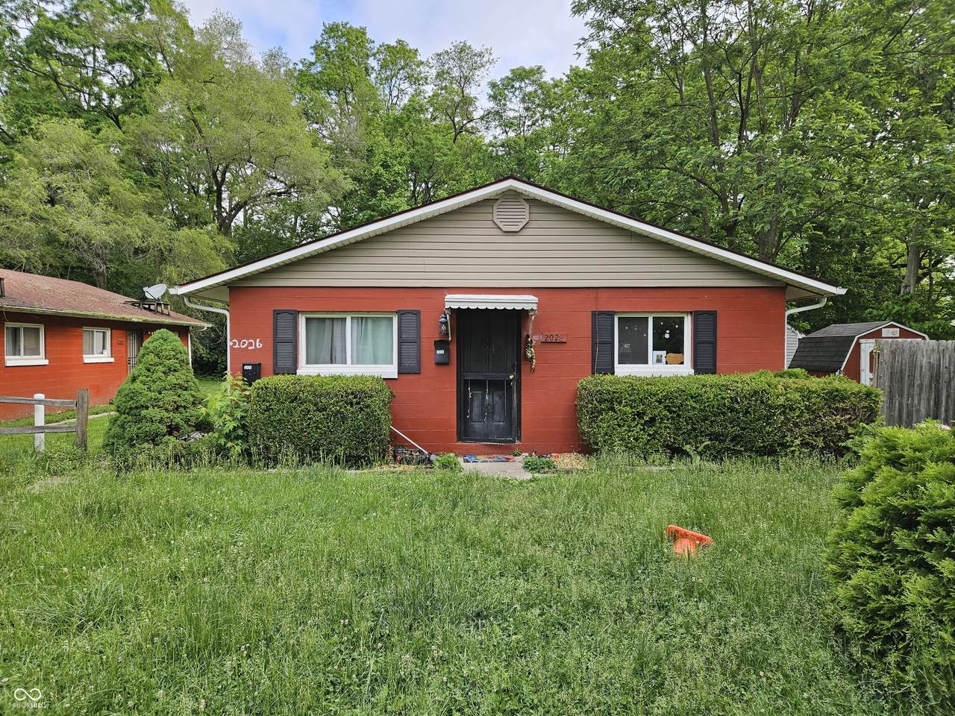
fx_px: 635
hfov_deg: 73.9
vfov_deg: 58.9
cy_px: 358
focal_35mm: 23
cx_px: 478
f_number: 1.8
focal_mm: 5.4
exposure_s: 1/427
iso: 40
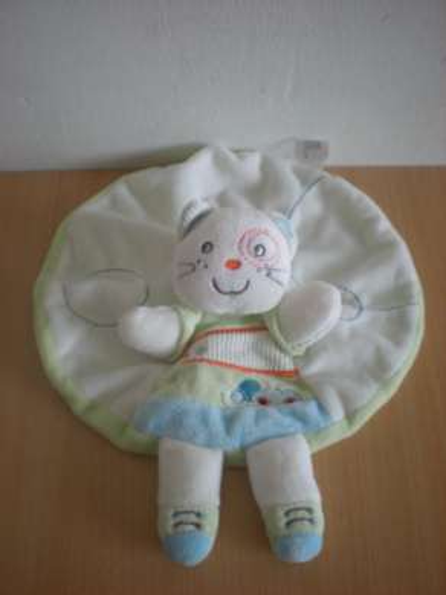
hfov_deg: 37.7
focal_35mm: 38
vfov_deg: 49.0
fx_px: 654
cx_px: 223
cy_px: 298
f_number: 3.1
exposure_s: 1/21.6
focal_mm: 6.3
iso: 200
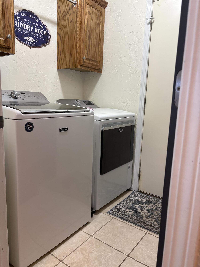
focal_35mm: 26
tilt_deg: -7.2
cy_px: 134
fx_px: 200
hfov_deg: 53.1
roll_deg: -1.7
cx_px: 100
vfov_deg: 67.3
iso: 125
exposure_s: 1/60
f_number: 1.6
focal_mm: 5.96
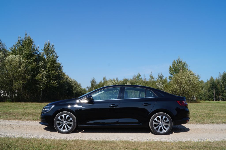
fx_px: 188
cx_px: 113
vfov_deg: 43.5
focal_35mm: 30
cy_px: 75
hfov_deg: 62.0
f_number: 13
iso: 100
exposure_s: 1/125
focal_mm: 20
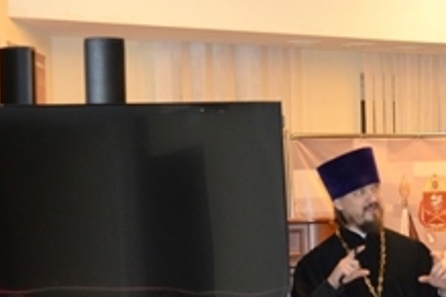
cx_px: 380
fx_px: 2205
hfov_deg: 11.5
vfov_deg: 7.7
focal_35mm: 178
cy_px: 203
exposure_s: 1/60
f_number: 4
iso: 1600
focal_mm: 52
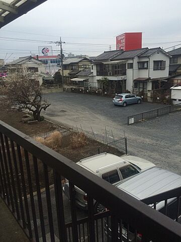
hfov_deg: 48.2
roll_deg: +3.3
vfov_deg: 61.7
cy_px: 121
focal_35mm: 29
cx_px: 90
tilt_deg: -19.4
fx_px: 202
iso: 32
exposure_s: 1/414
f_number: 2.2
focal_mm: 4.15
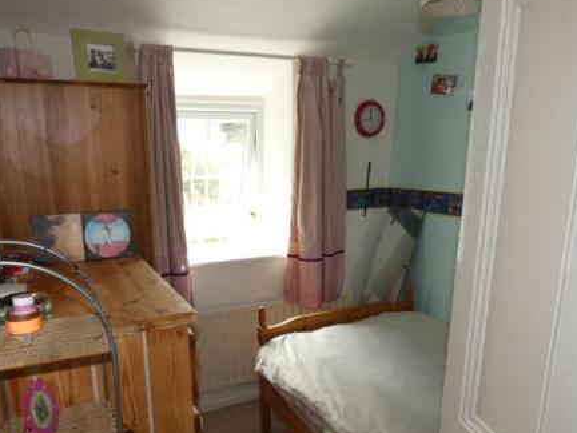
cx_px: 256
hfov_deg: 65.1
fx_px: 450
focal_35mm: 27
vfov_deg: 50.8
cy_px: 272
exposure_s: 1/15
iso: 80
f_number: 2.8
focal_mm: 3.6
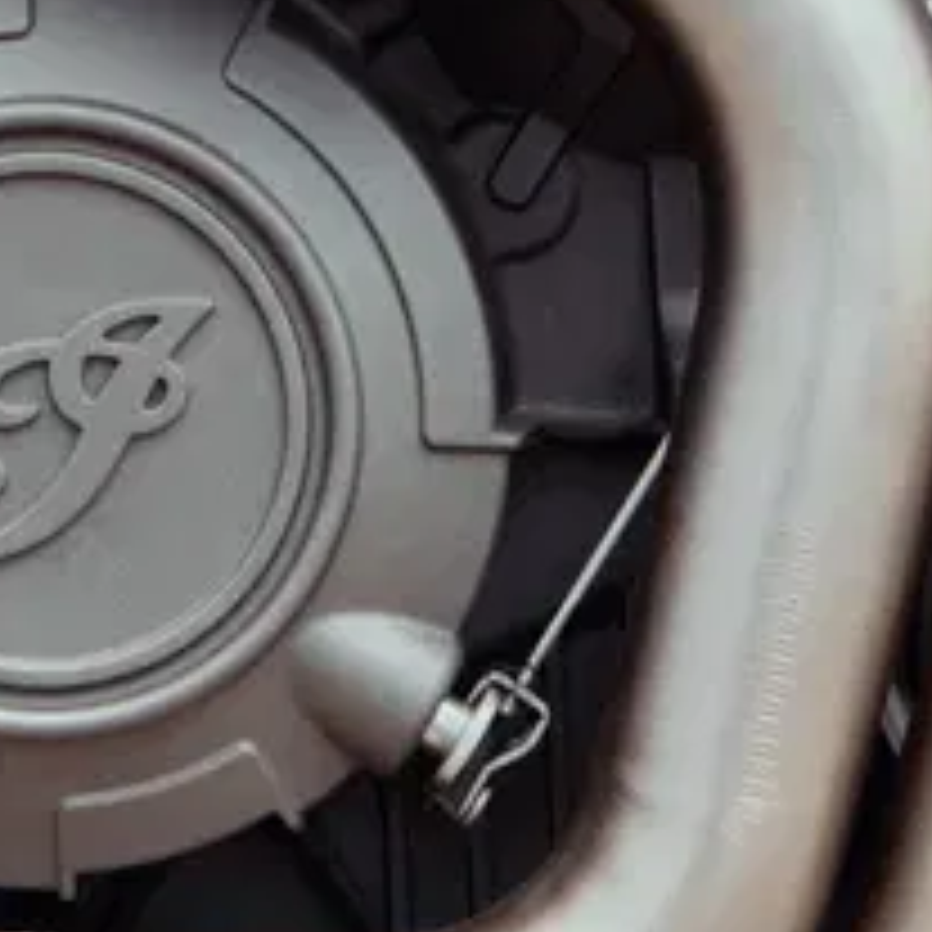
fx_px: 6915
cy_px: -522
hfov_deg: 7.7
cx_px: -122
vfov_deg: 7.6
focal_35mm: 227
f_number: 4
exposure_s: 1/1000
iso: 160
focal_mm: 46
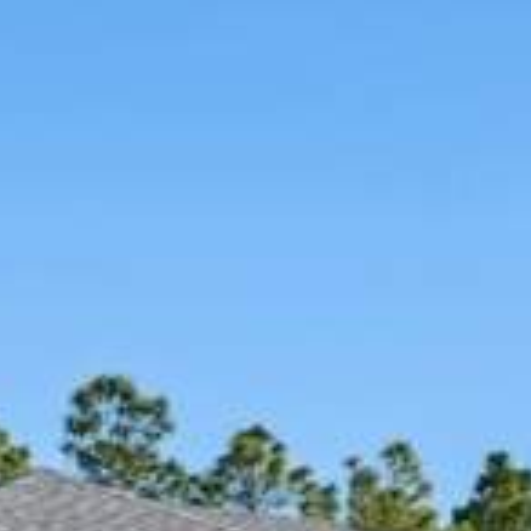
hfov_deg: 10.7
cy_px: 820
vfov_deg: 10.3
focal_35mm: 163
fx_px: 2829
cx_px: 422
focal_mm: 35
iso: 100
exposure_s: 1/200
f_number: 10
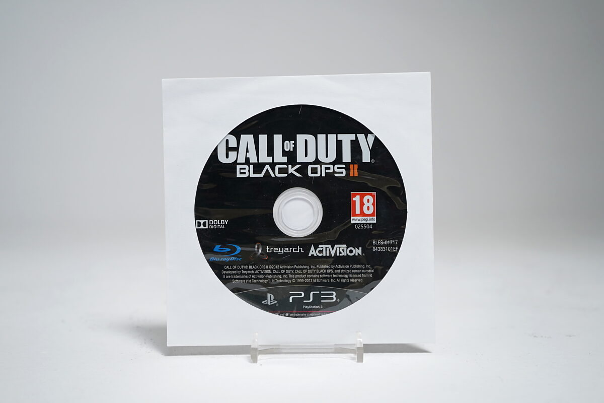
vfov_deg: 31.2
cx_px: 302
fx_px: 721
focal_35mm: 43
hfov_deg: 45.4
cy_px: 202
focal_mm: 43
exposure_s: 1/60
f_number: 5.6
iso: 1000
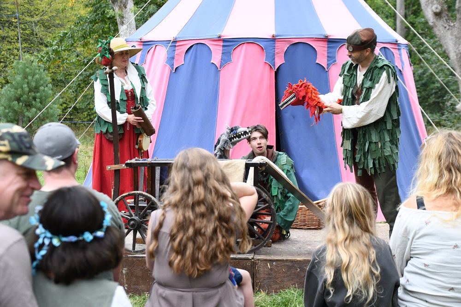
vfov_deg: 15.7
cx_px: 230
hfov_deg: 23.4
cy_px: 154
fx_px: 1113
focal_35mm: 87
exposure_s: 1/200
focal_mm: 58
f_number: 4.8
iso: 640
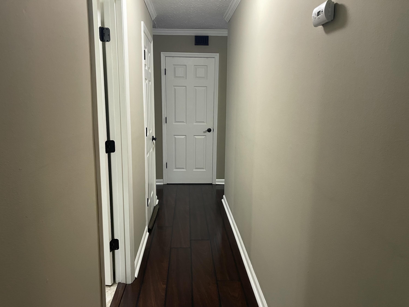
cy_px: 154
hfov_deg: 69.4
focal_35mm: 25
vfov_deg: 54.9
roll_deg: -1.2
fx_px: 295
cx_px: 204
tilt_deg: -11.5
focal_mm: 5.1
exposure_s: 1/60
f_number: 1.6
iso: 160
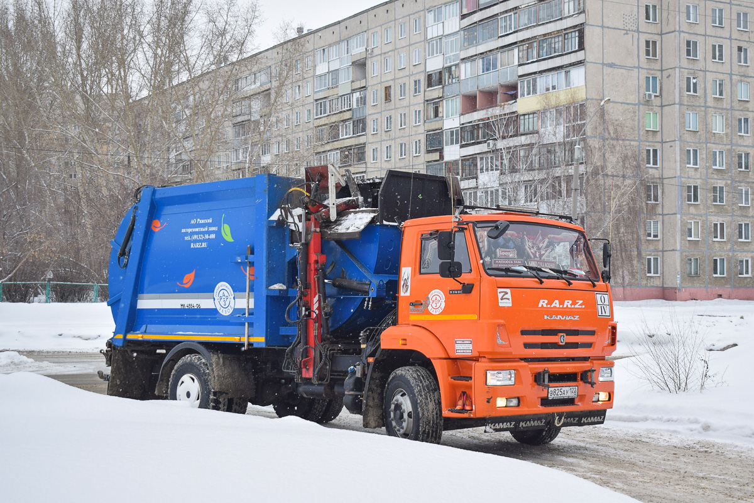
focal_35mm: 54
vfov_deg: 25.1
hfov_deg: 36.9
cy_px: 252
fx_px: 1131
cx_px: 377
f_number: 5.6
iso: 400
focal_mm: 36
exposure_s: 1/500
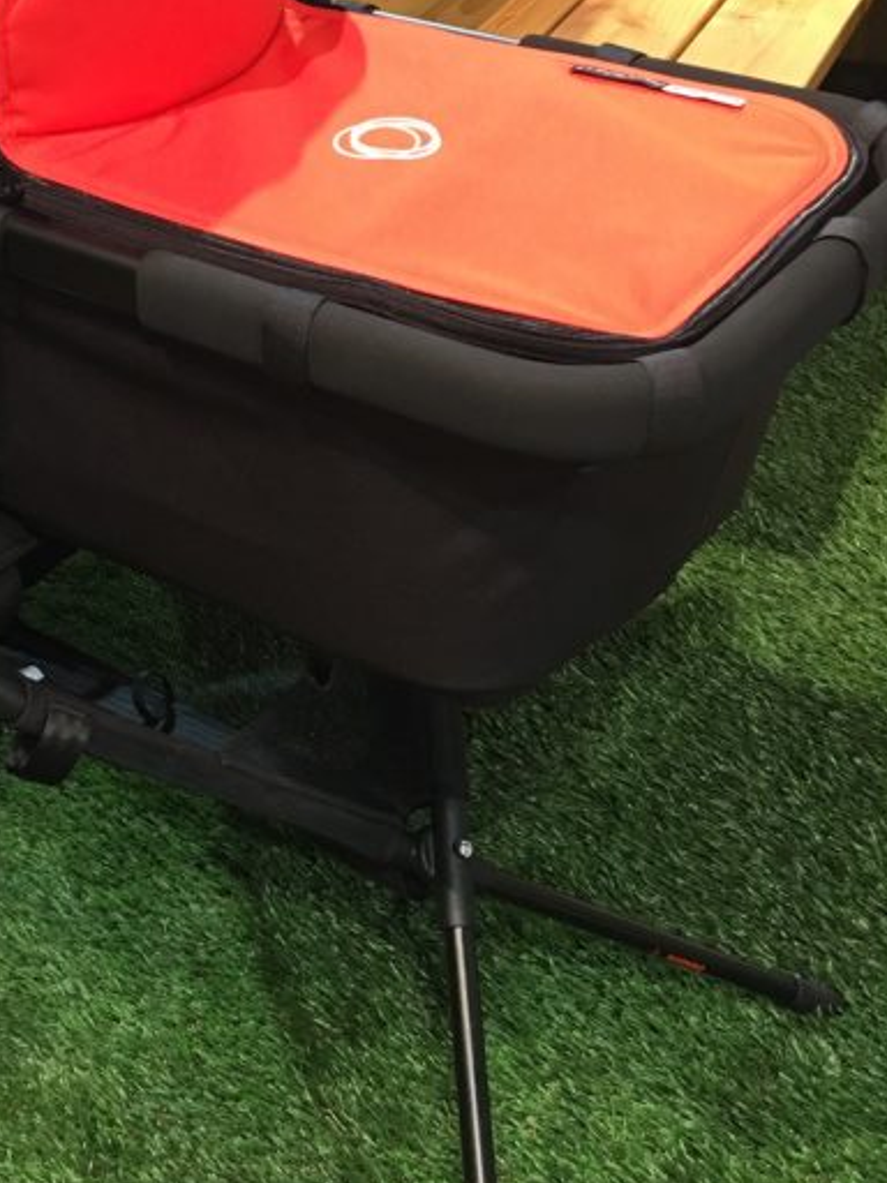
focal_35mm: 58
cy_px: 437
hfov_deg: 24.9
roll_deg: +1.3
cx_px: 203
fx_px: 1982
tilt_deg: -31.7
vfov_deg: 33.1
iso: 50
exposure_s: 1/15
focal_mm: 4.15
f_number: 2.2
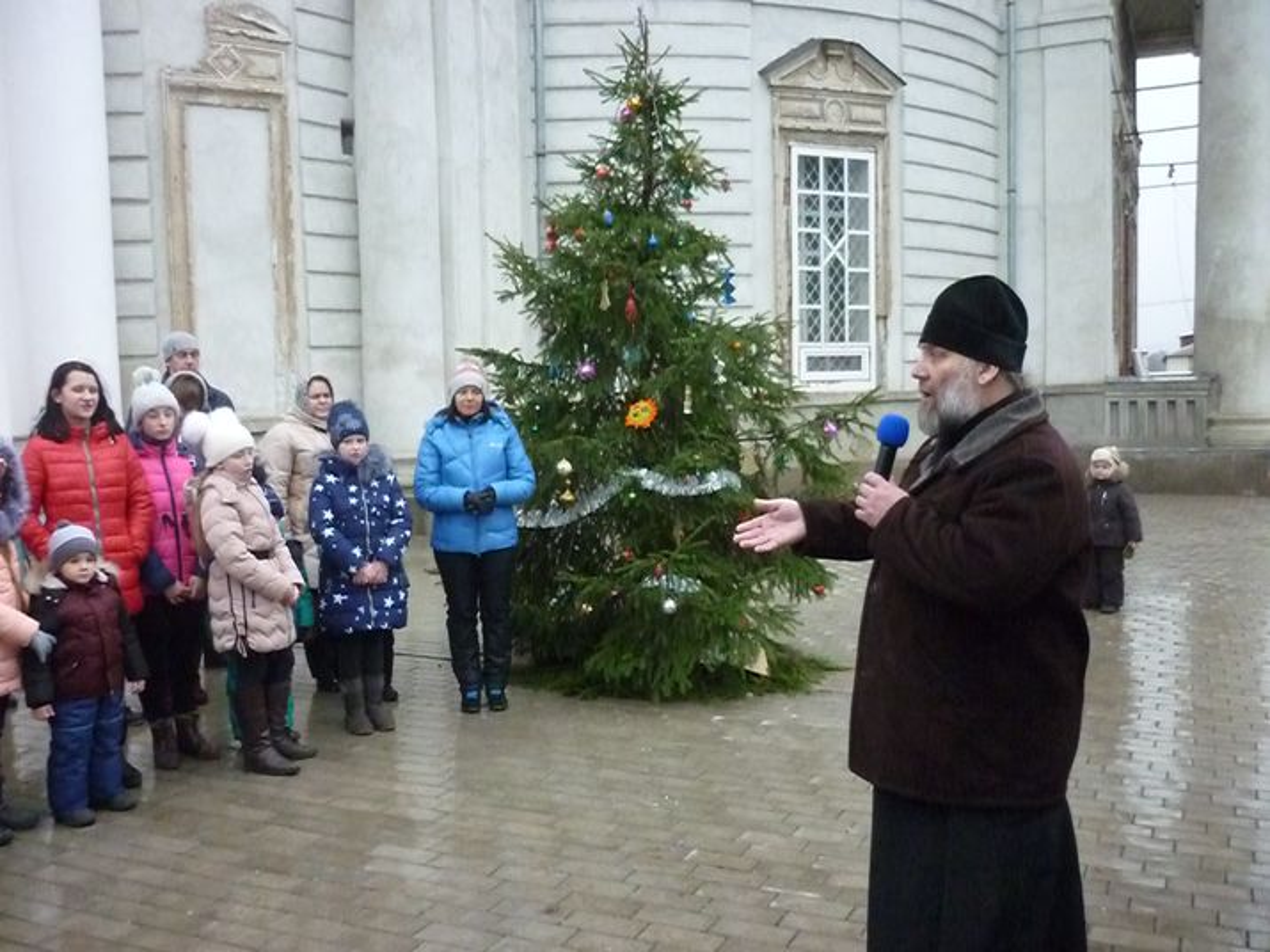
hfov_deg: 55.4
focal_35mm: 33
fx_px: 1211
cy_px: 476
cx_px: 635
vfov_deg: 42.9
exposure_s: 1/500
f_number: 2.8
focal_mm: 5.5
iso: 1600
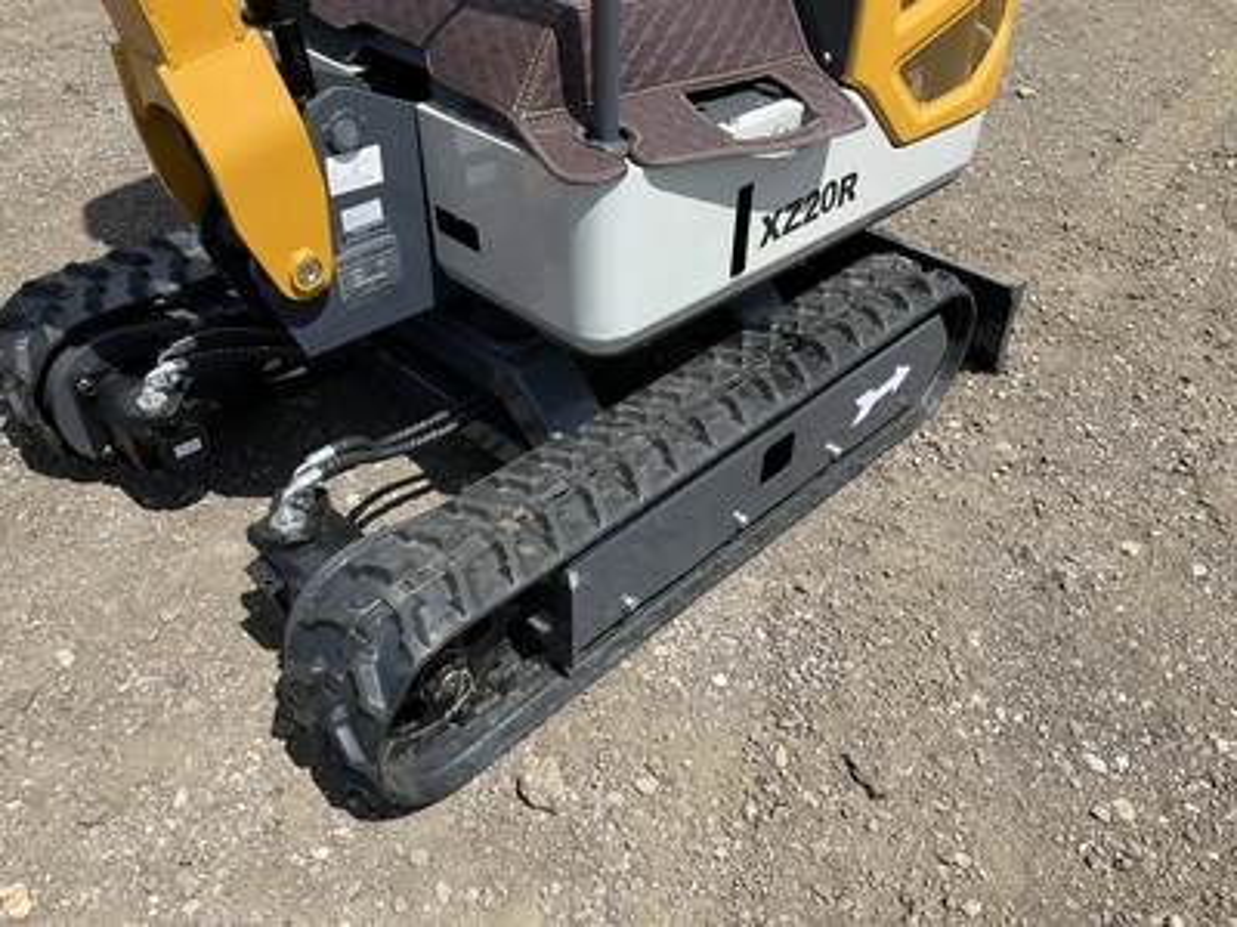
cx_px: 618
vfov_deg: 48.2
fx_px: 1036
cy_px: 464
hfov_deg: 61.7
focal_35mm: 29
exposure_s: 1/1534
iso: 25
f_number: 1.8
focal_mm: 3
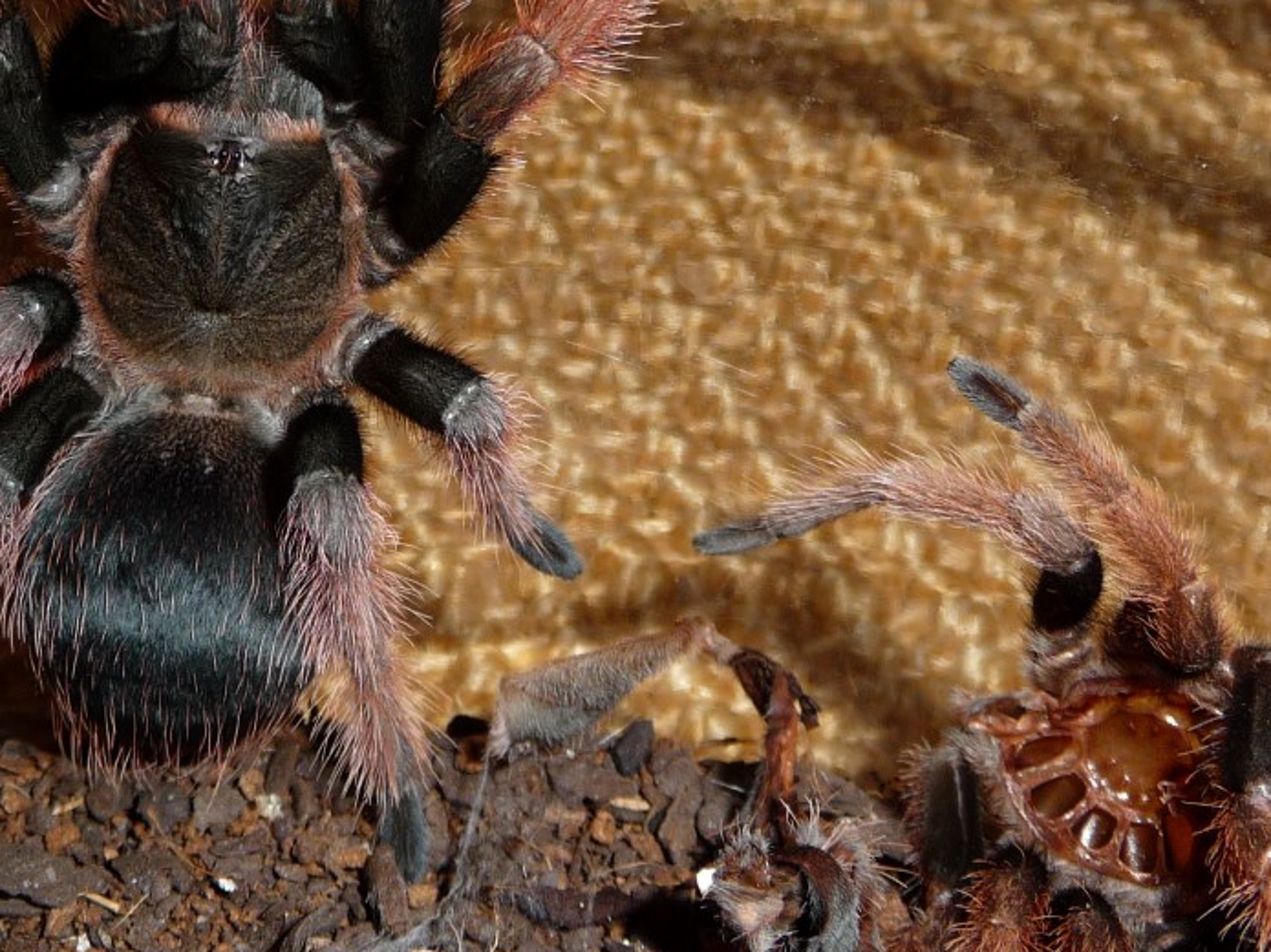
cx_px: 466
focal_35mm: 58
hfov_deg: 33.1
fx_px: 2129
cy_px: 382
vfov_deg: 25.2
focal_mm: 4.7
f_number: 3.3
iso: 100
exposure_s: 1/30
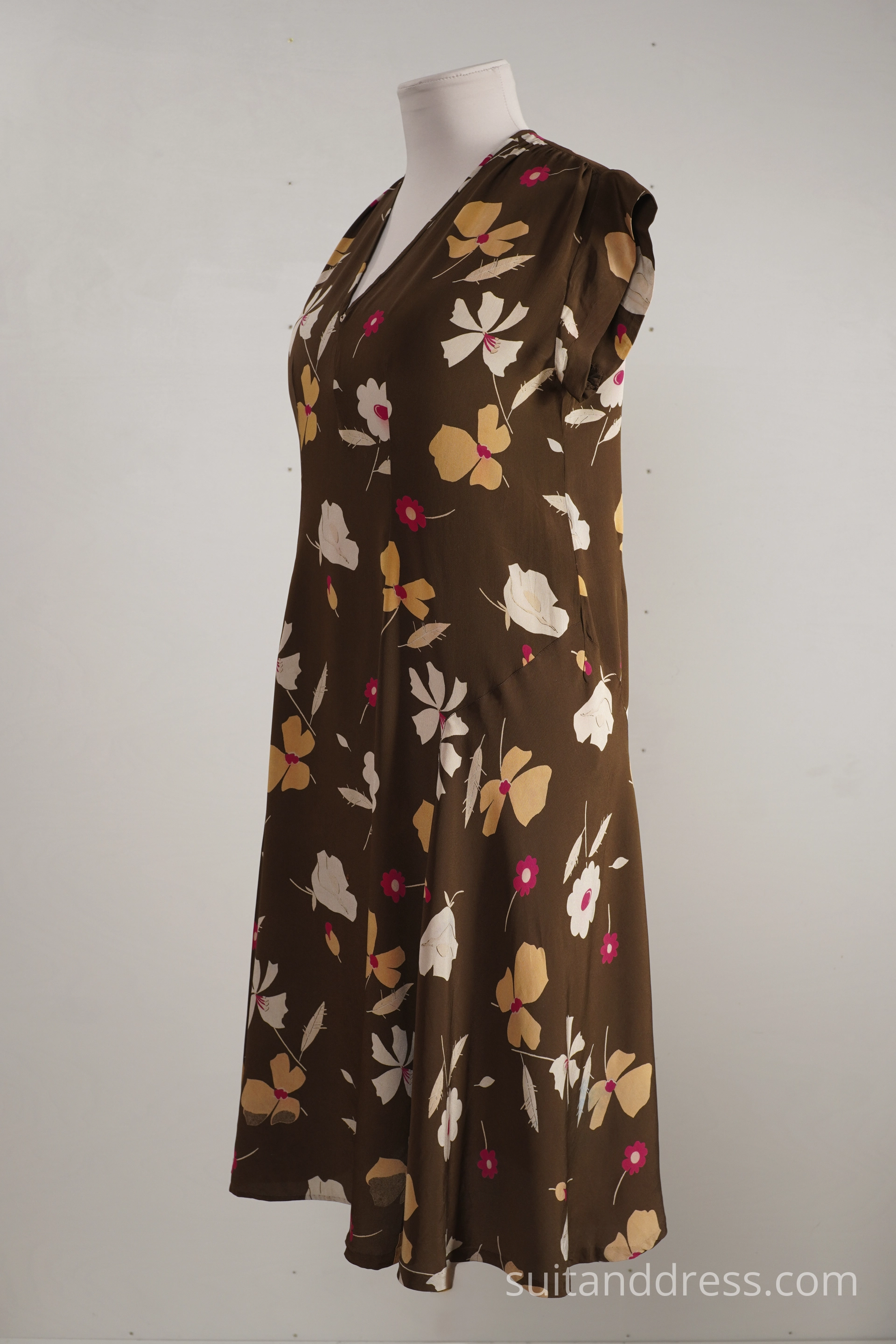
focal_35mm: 48
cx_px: 448
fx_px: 1792
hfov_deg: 28.1
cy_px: 672
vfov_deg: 41.1
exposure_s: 1/13
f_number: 7.1
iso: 200
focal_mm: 32
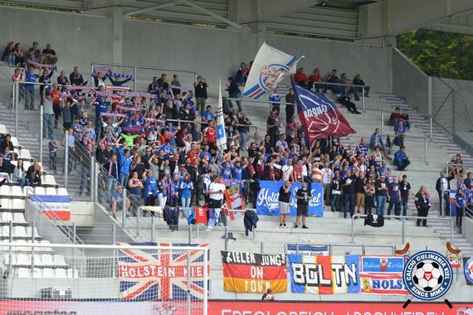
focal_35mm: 138
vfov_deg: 9.9
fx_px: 1813
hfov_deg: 14.9
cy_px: 158
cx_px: 236
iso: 400
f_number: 4.5
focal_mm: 92
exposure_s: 1/1000
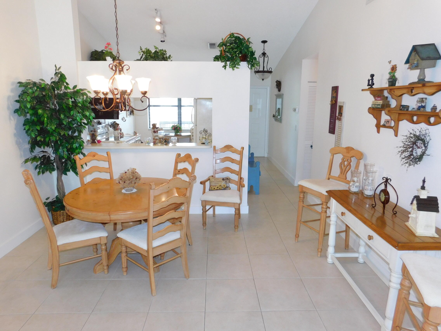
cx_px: 220
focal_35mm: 23
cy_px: 166
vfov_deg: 58.9
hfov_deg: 73.9
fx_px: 293
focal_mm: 4
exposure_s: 1/30
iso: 200
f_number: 3
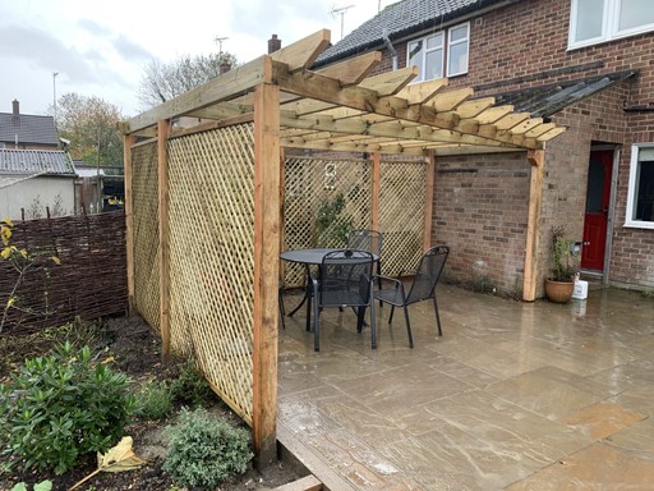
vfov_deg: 53.1
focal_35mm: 26
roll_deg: -1.2
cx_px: 327
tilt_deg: -6.1
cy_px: 246
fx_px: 491
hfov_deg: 67.3
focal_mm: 4.25
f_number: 1.8
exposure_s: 1/121
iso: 50
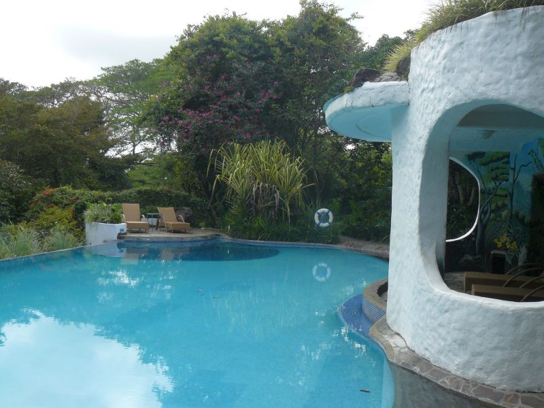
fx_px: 566
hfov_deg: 51.4
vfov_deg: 39.7
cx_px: 272
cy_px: 204
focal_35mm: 36
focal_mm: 6
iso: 100
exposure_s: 1/200
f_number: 5
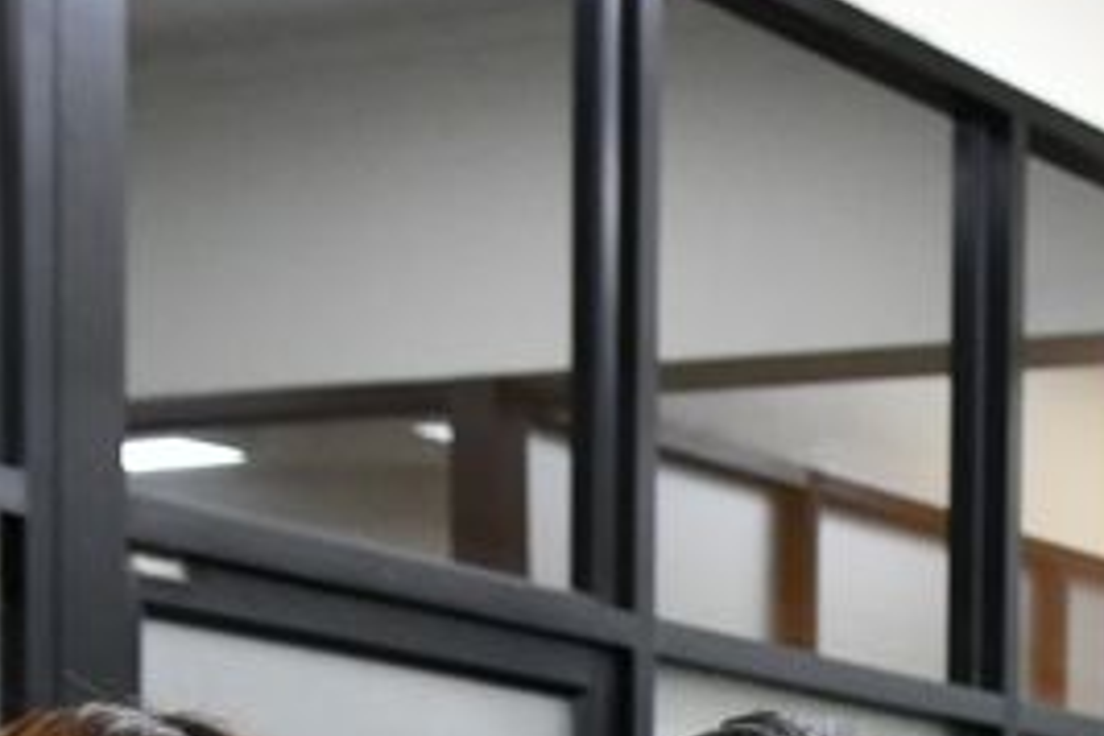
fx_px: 4232
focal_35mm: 138
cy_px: 1354
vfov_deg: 9.4
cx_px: 1546
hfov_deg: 14.1
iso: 2200
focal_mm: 24
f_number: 3.8
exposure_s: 1/125
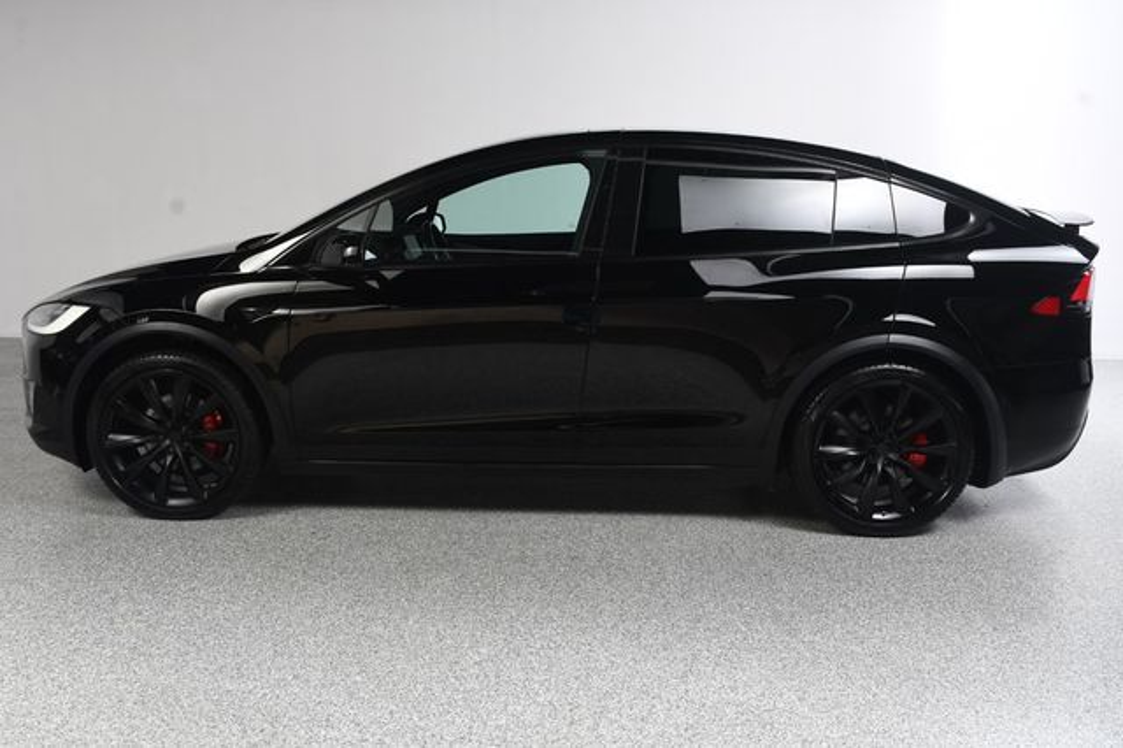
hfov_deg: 57.2
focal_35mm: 33
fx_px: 1029
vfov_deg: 39.9
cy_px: 374
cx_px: 562
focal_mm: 22
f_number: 9
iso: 100
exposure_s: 1/160
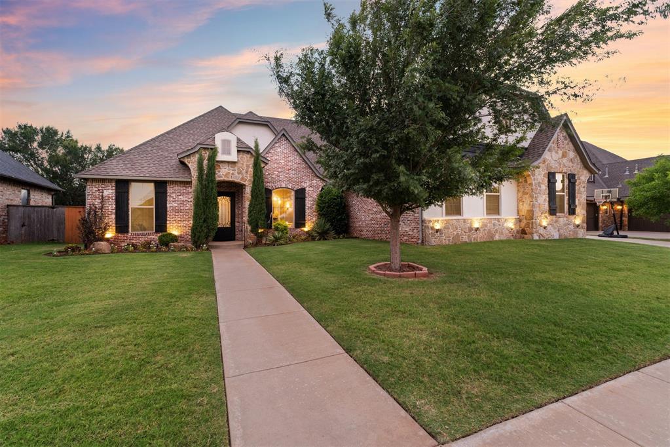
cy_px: 224
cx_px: 335
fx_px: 279
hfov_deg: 100.4
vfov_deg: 77.3
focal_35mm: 15
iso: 200
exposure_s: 1/5
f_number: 7.1
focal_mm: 10
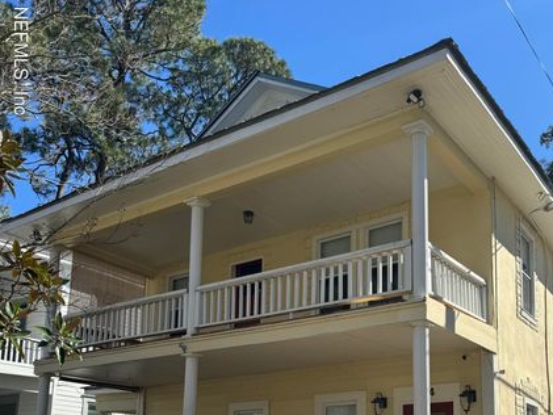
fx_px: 607
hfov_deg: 48.8
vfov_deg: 35.3
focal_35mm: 38
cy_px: 383
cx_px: 319
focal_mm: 6.86
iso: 80
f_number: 1.78
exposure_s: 1/2770
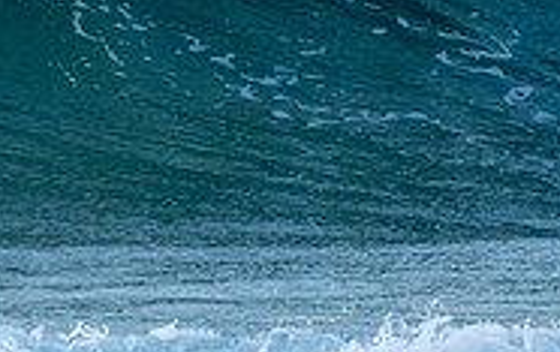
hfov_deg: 0.9
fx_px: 36359
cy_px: -122
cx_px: -123
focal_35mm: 2378
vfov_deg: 0.6
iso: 1400
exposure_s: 1/1250
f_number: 5.6
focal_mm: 500
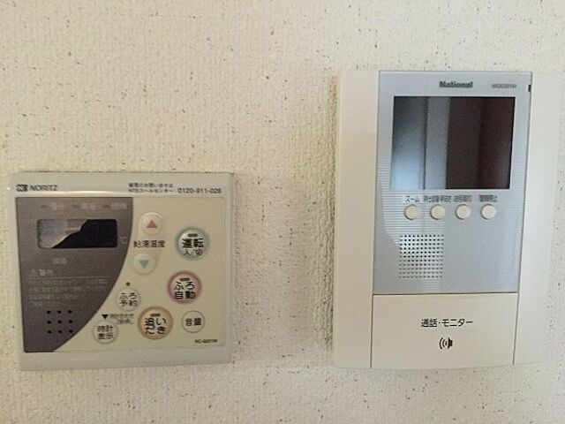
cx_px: 282
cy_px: 212
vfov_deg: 48.2
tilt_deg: -8.0
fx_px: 473
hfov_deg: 61.7
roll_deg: -2.5
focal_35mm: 29
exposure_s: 1/15
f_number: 2.2
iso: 400
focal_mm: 4.15
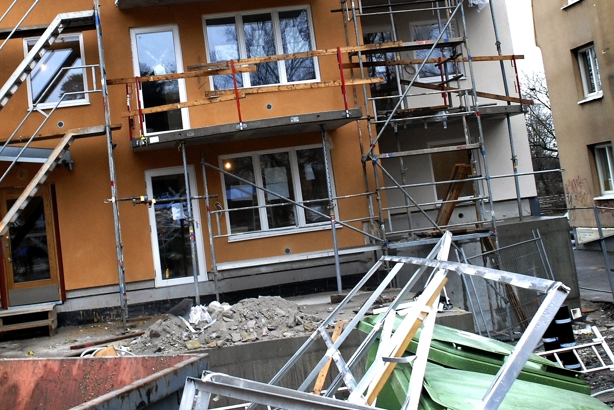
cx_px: 236
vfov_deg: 26.5
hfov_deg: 39.4
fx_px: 852
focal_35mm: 50
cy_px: 87
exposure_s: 1/40
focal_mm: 17
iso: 400
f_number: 6.3
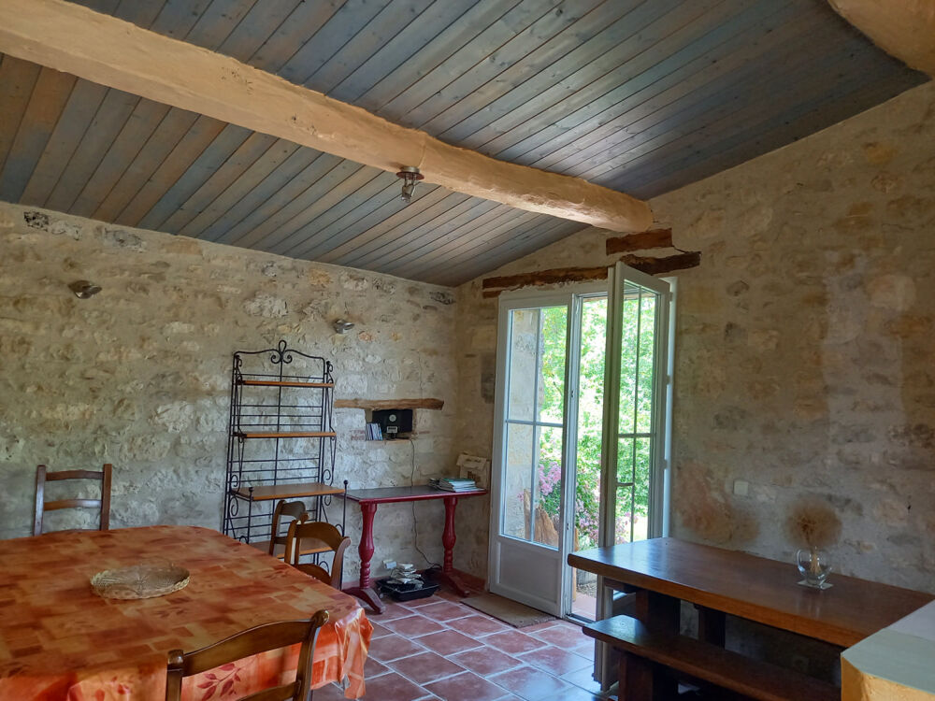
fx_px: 675
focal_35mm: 25
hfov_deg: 69.4
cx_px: 468
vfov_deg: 54.9
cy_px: 350
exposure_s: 1/49
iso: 200
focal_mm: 4.6
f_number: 2
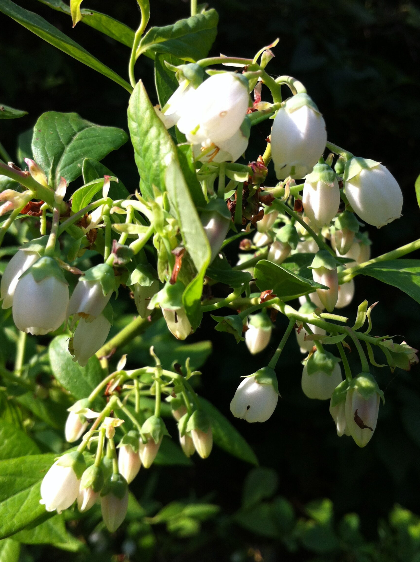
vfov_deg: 47.8
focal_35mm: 39
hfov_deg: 36.7
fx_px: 633
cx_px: 209
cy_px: 250
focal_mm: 3.85
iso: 80
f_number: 2.8
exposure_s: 1/372
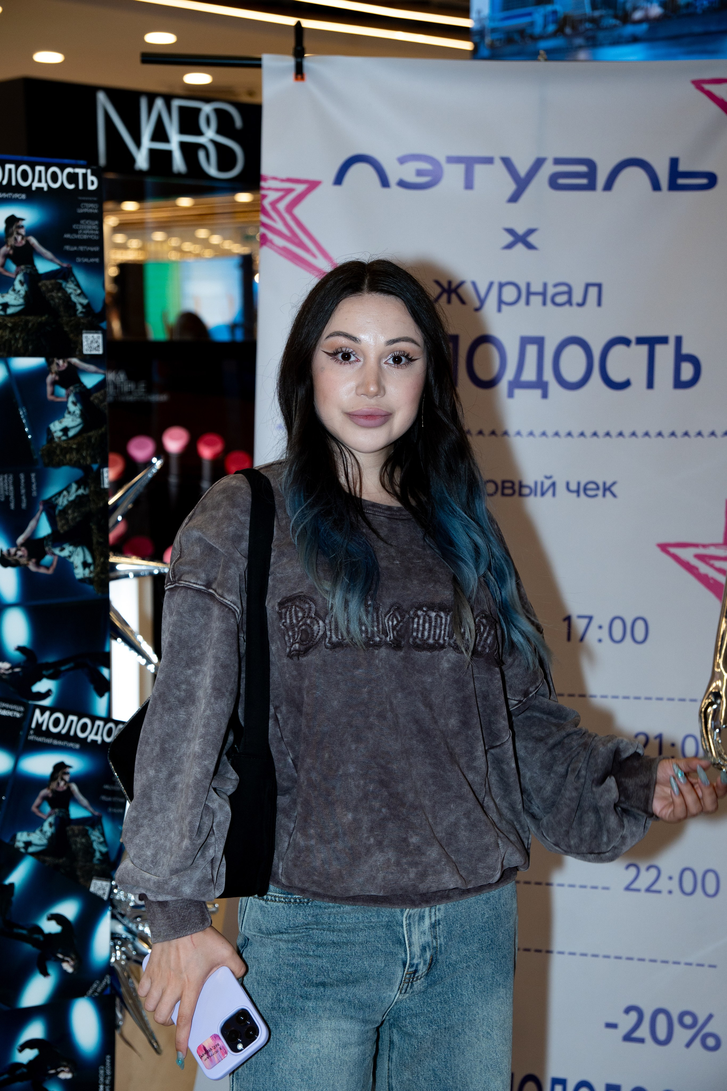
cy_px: 546
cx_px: 364
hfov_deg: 21.1
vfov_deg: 31.2
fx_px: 1954
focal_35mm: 64
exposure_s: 1/320
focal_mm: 43
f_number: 3.5
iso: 400
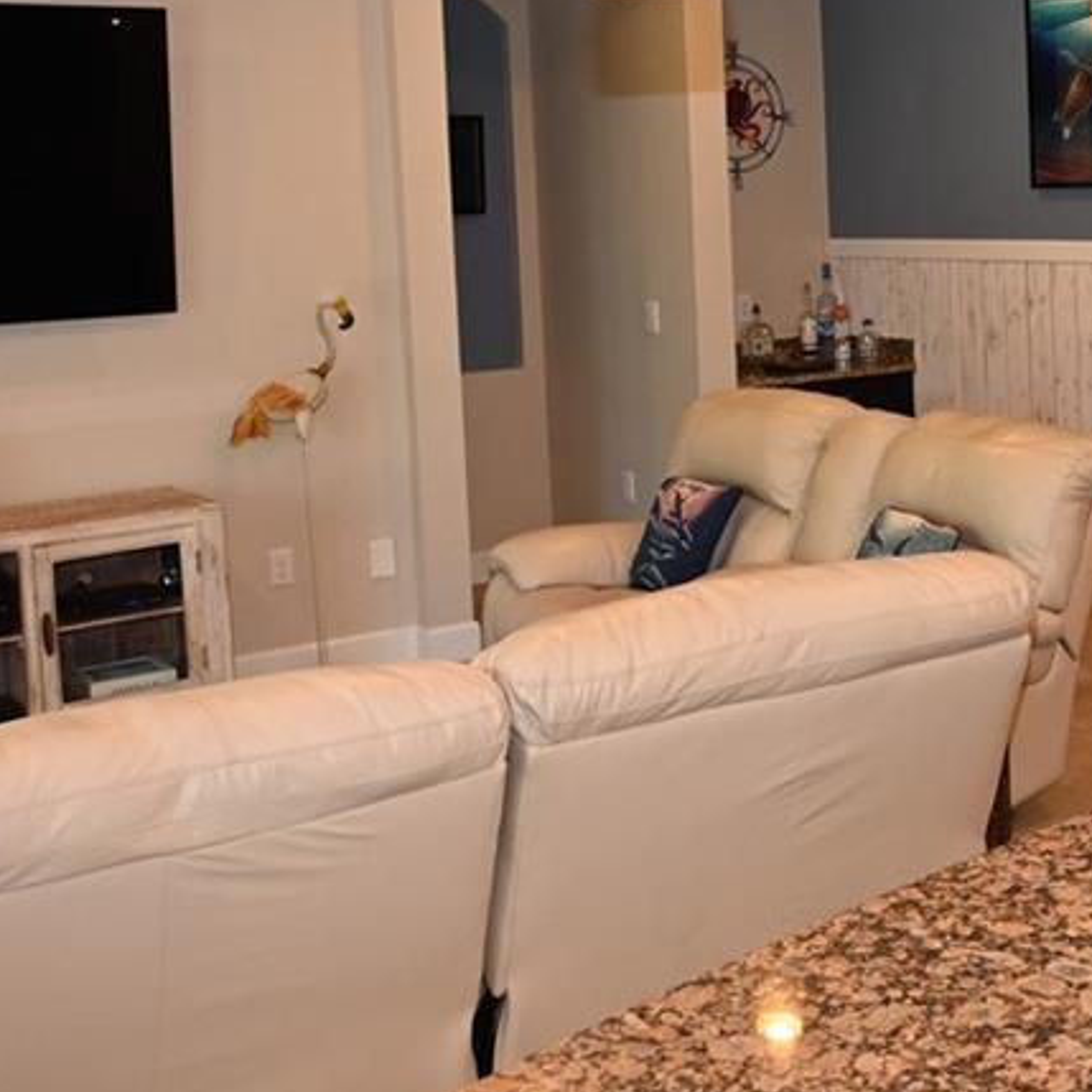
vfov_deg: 29.7
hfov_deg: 28.5
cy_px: 305
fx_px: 2034
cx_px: 1049
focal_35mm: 57
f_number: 4
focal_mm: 12
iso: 500
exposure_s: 1/60
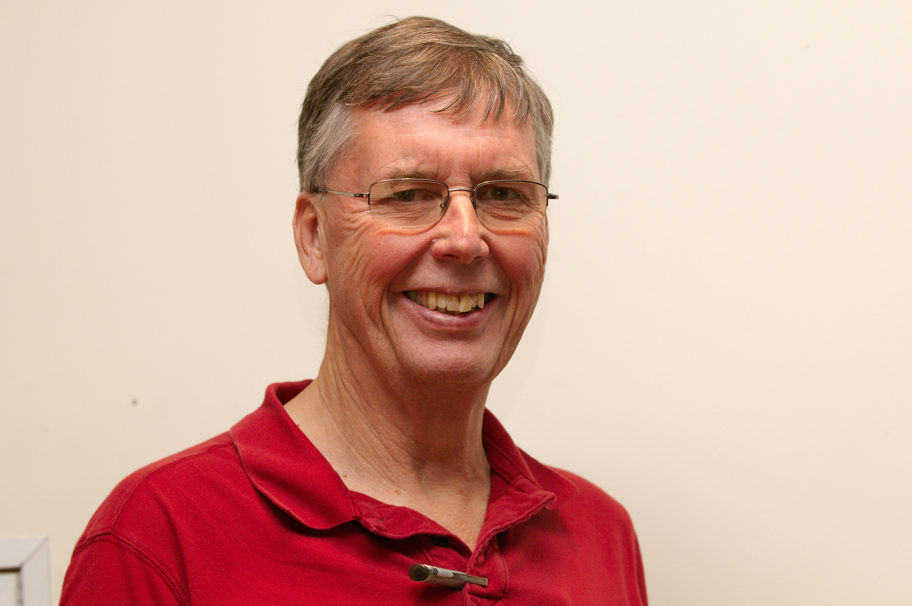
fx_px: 2657
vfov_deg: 13.0
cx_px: 456
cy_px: 303
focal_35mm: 105
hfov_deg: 19.5
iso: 200
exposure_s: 1/60
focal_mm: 70
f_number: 5
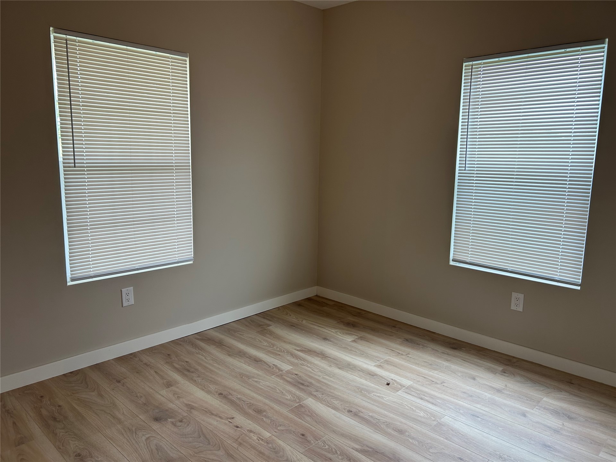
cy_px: 231
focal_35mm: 26
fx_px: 463
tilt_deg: -8.8
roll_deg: -0.6
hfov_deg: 67.3
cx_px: 308
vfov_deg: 53.1
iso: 64
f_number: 1.5
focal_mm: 5.7
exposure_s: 1/120
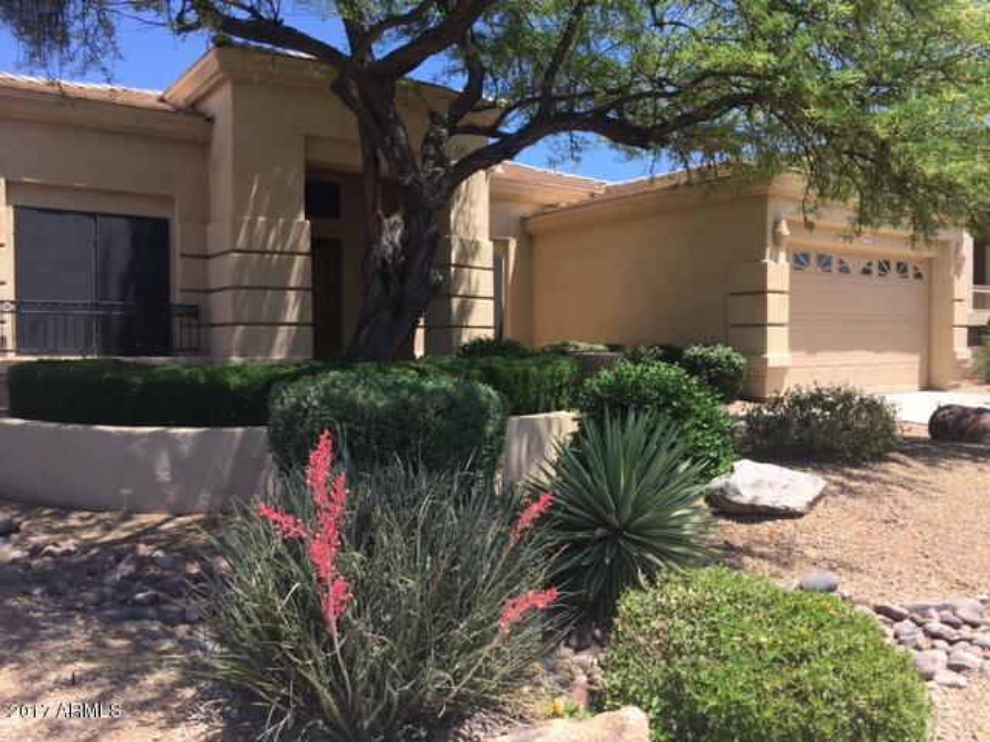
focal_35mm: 29
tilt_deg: -0.2
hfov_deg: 61.7
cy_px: 371
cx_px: 495
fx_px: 829
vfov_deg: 48.2
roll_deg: -0.7
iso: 25
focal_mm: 4.15
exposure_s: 1/732
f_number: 2.2
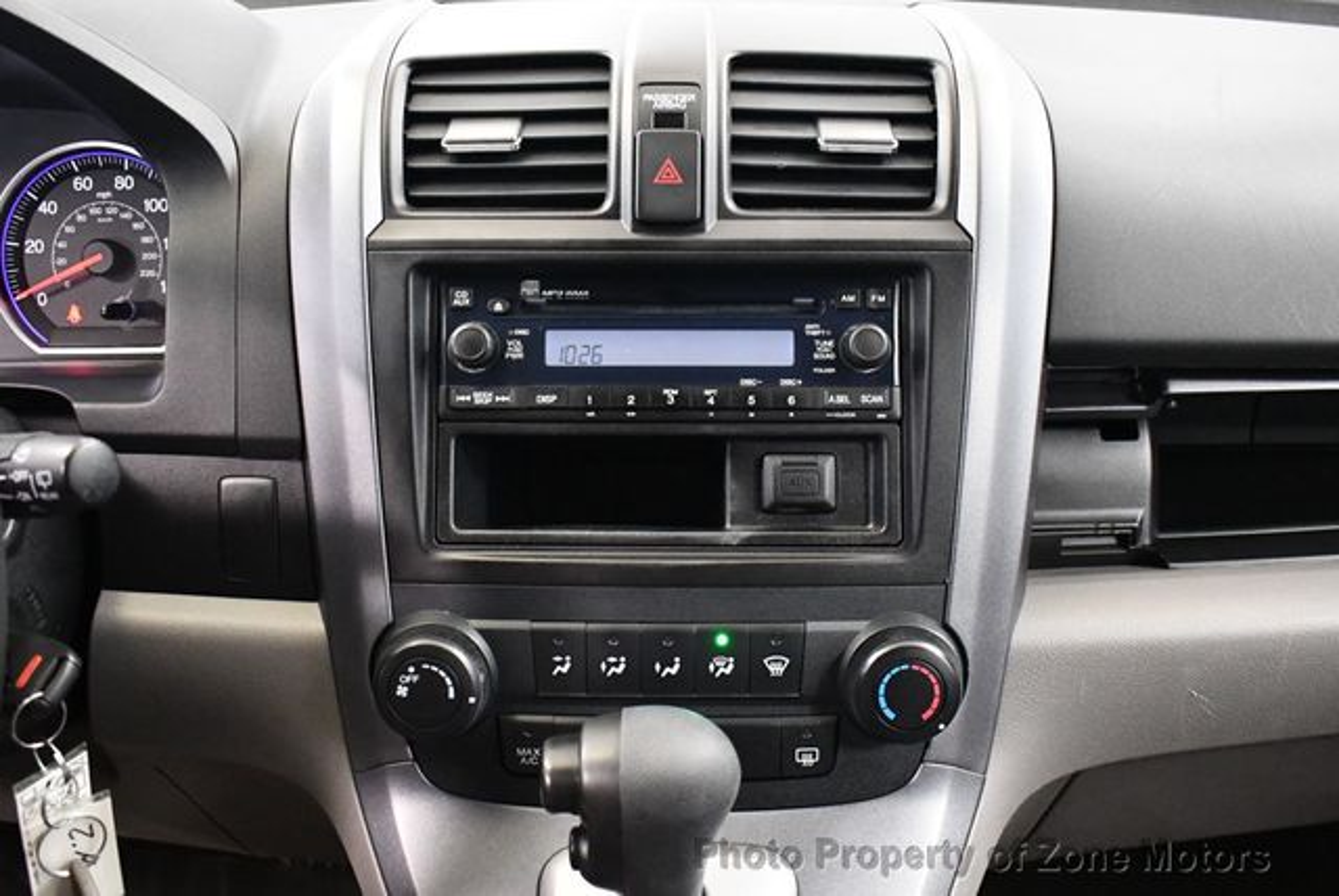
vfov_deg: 36.9
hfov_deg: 53.1
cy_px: 448
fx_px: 1340
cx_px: 670
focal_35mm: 36
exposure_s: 1/60
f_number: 3.5
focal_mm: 18
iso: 5000
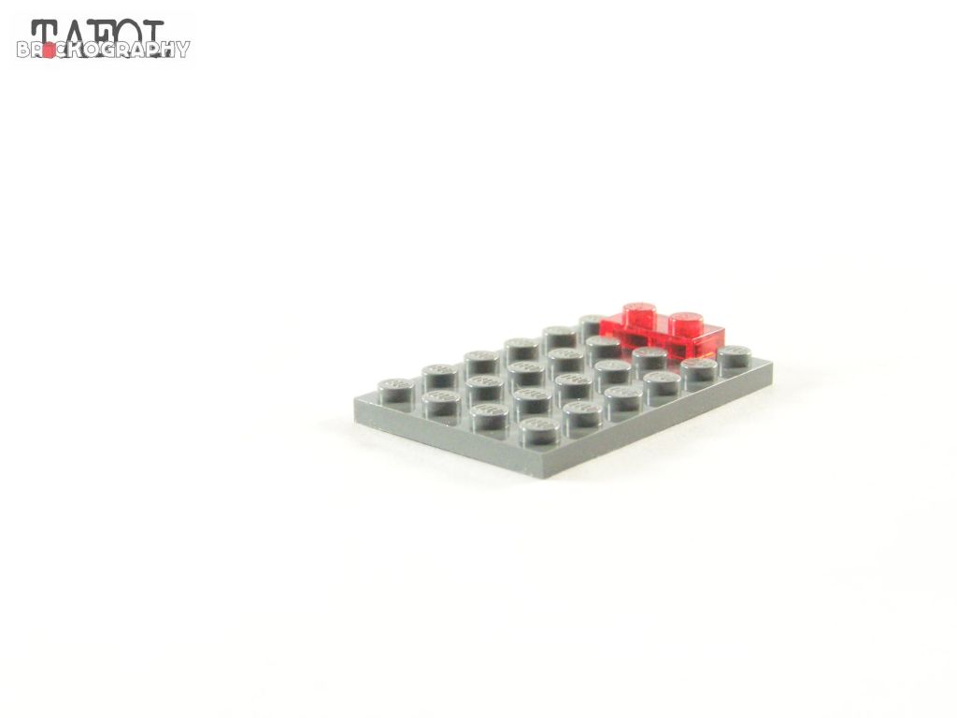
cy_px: 359
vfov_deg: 21.9
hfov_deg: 29.0
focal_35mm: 67
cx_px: 478
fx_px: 1852
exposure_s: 1/45
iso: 400
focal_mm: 11.1
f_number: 3.2
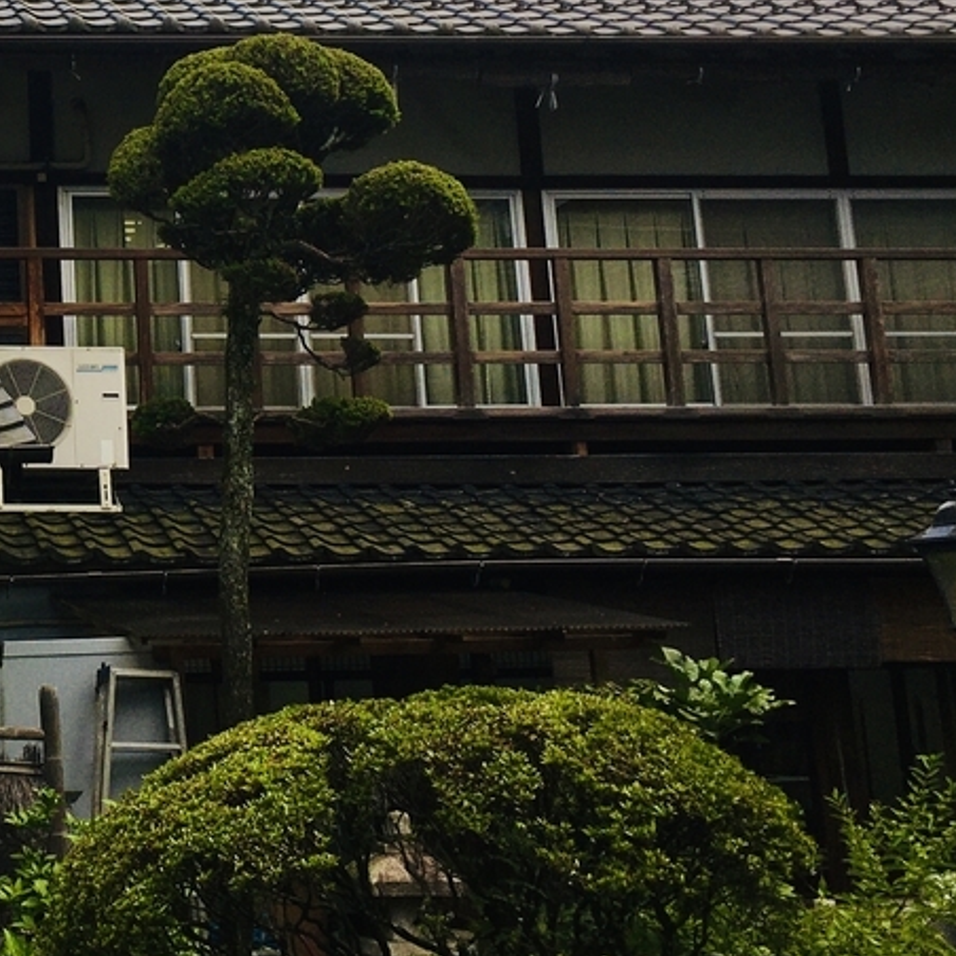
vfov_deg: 25.0
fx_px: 2125
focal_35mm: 68
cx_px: -97
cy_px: 222
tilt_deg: +12.5
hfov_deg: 23.7
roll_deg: +1.2
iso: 25
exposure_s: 1/358
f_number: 2.2
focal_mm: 4.15
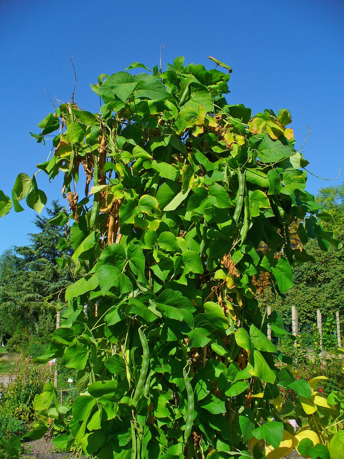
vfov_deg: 50.1
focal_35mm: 37
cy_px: 230
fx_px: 490
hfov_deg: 38.7
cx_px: 172
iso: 64
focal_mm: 6.1
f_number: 5.6
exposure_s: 1/400
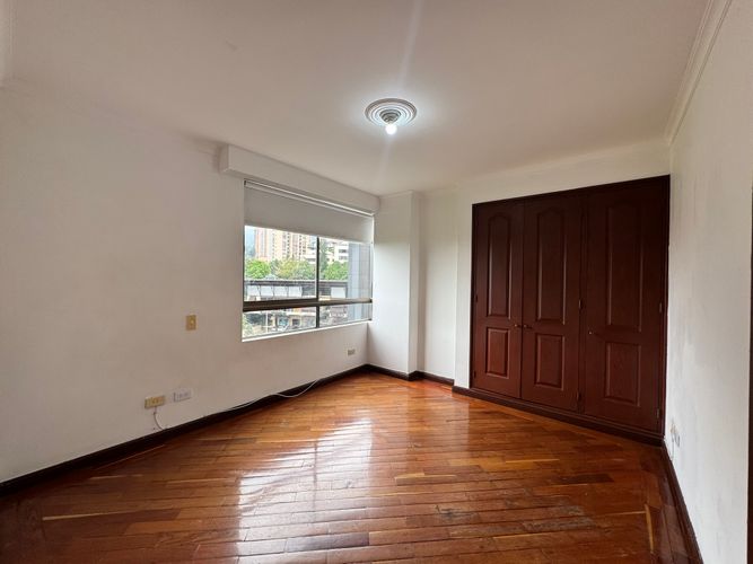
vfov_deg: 85.7
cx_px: 376
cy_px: 282
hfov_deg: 102.1
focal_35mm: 14
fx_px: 304
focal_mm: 2.22
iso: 40
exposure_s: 1/99
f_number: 2.2
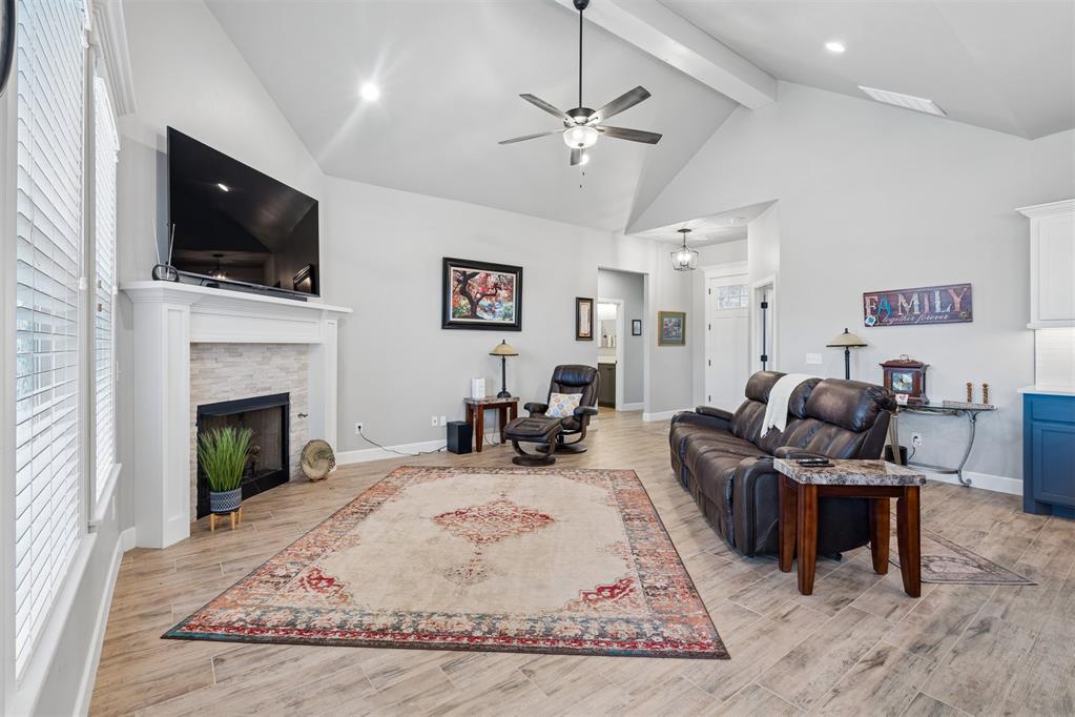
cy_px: 358
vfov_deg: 73.7
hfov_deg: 96.7
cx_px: 538
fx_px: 478
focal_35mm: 16
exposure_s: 1/6
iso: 200
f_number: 8
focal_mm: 16
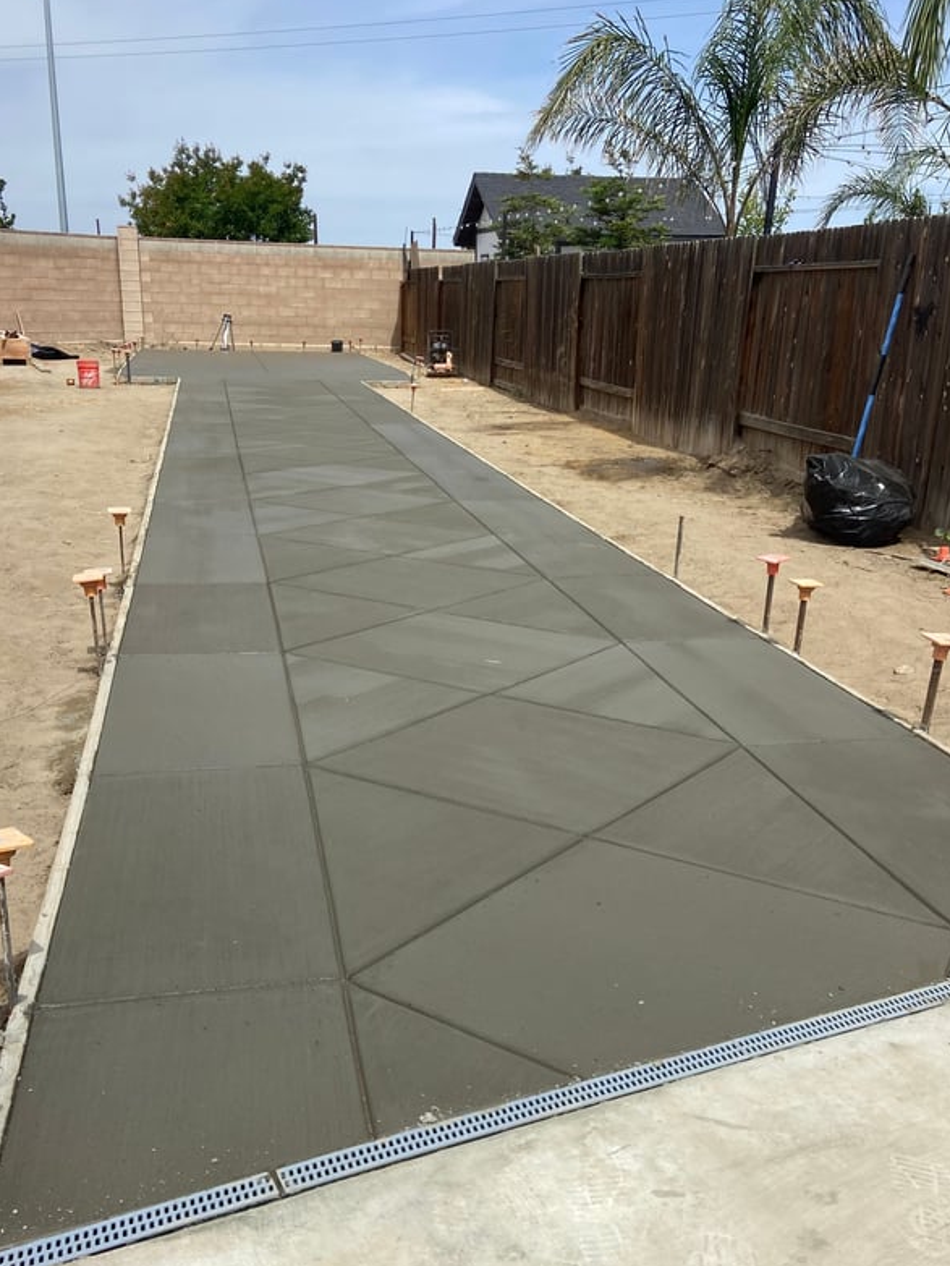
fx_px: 1243
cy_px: 705
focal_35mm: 34
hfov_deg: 41.8
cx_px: 437
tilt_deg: -17.7
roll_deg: +0.1
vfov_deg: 53.8
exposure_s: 1/4115
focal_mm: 4.25
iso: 32
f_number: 1.8
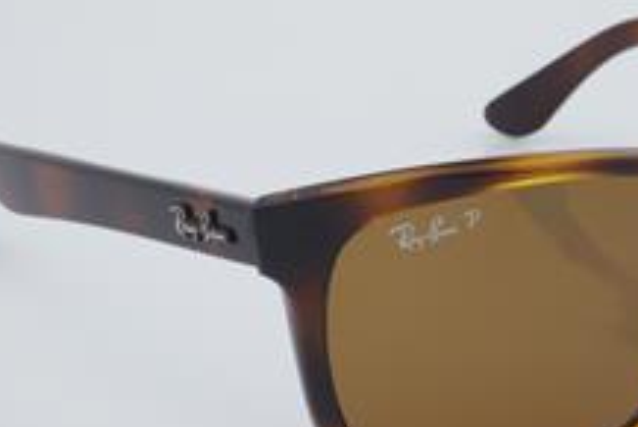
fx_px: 2447
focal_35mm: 138
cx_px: 509
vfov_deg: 10.0
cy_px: 227
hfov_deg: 14.8
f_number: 32
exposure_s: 1/4
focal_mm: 50
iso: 100
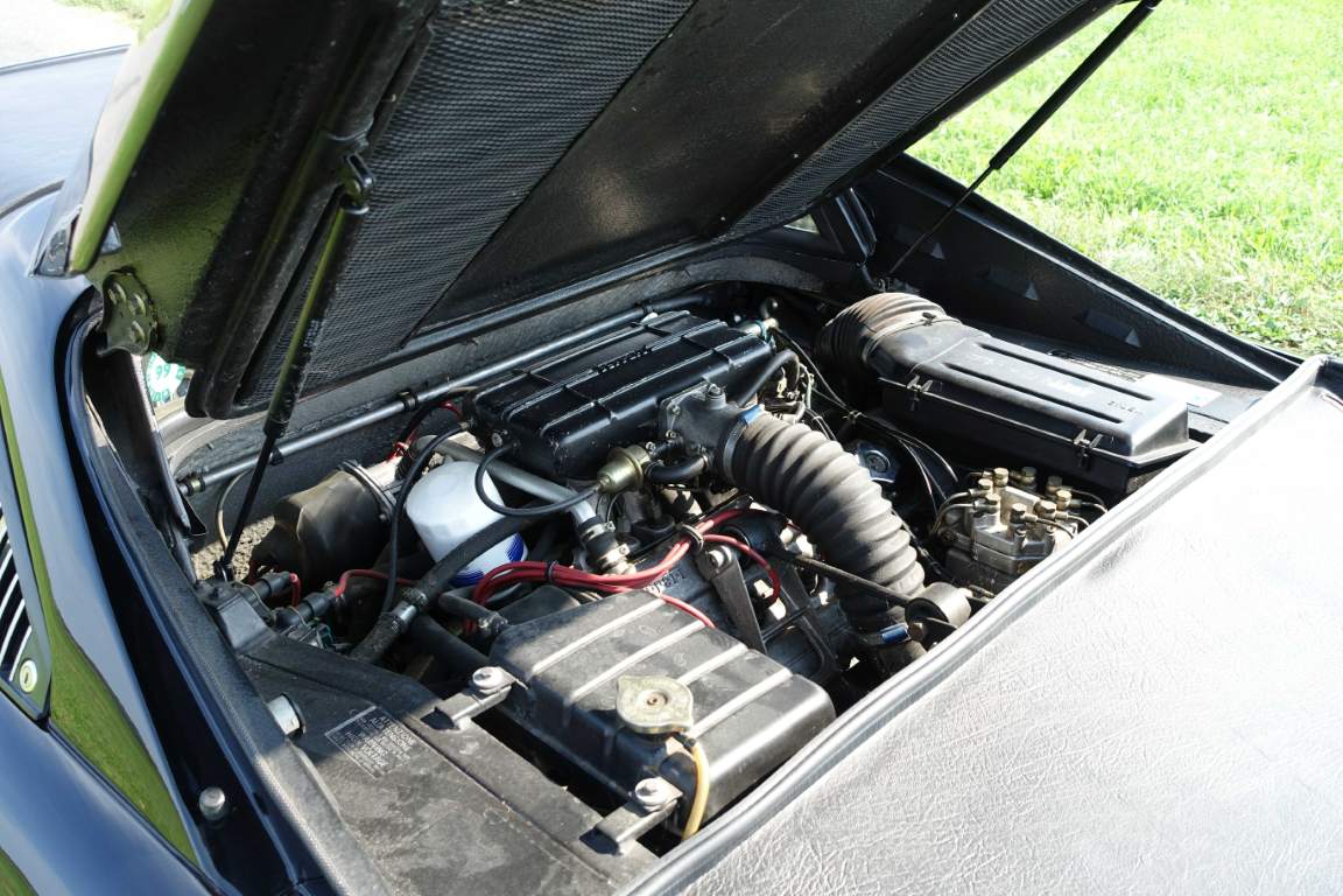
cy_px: 448
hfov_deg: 54.4
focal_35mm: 35
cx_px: 672
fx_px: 1306
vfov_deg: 37.9
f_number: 4
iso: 125
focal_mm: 12.99
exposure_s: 1/125
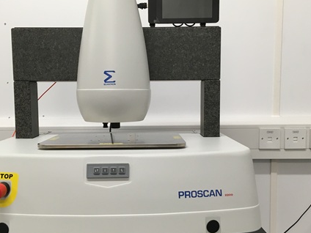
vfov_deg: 35.1
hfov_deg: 45.8
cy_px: 127
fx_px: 368
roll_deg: +0.7
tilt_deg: -5.1
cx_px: 147
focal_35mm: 41
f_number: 2.2
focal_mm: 4.15
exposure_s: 1/33
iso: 40
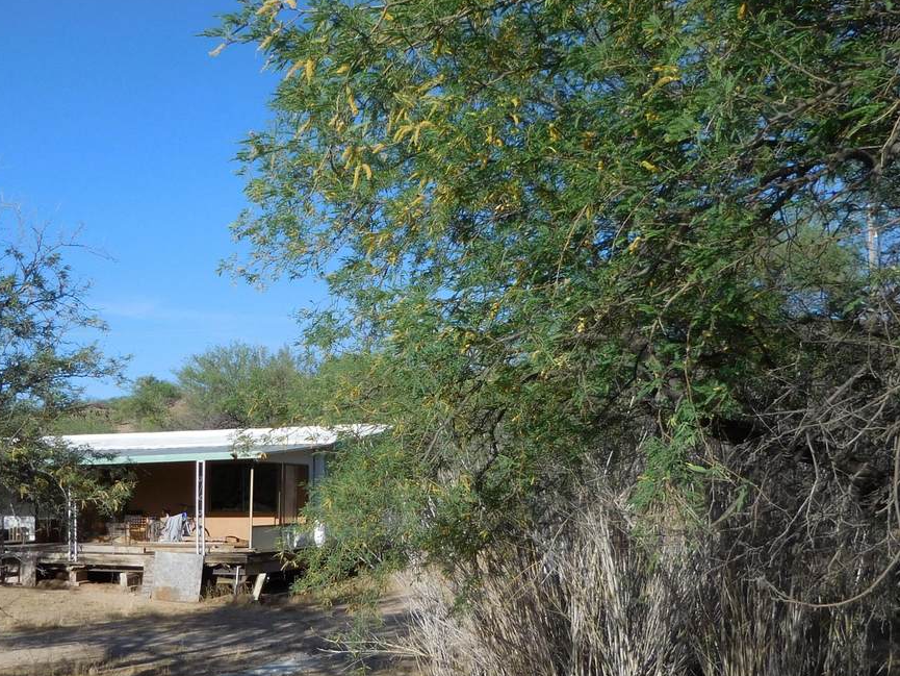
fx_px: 962
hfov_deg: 49.6
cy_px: 420
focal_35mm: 37
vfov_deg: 38.4
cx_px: 337
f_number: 3.3
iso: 125
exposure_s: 1/1250
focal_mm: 4.5
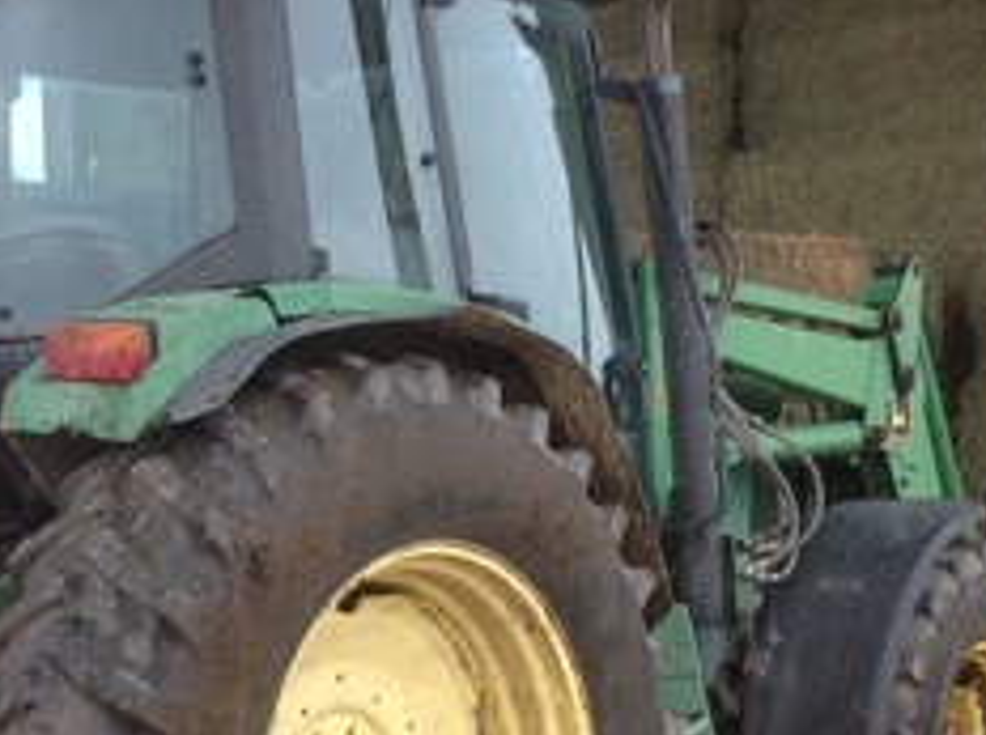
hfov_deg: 23.8
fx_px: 2331
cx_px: 370
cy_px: 518
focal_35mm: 82
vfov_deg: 17.9
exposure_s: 1/60
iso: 80
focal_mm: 4.28
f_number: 2.4
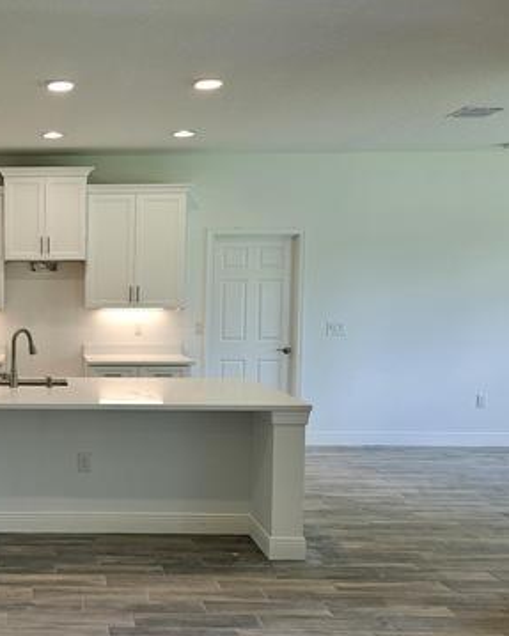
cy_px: 354
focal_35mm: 40
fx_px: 754
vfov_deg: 45.7
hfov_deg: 34.8
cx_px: 35
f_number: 1.7
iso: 80
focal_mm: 6.3
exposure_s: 1/120
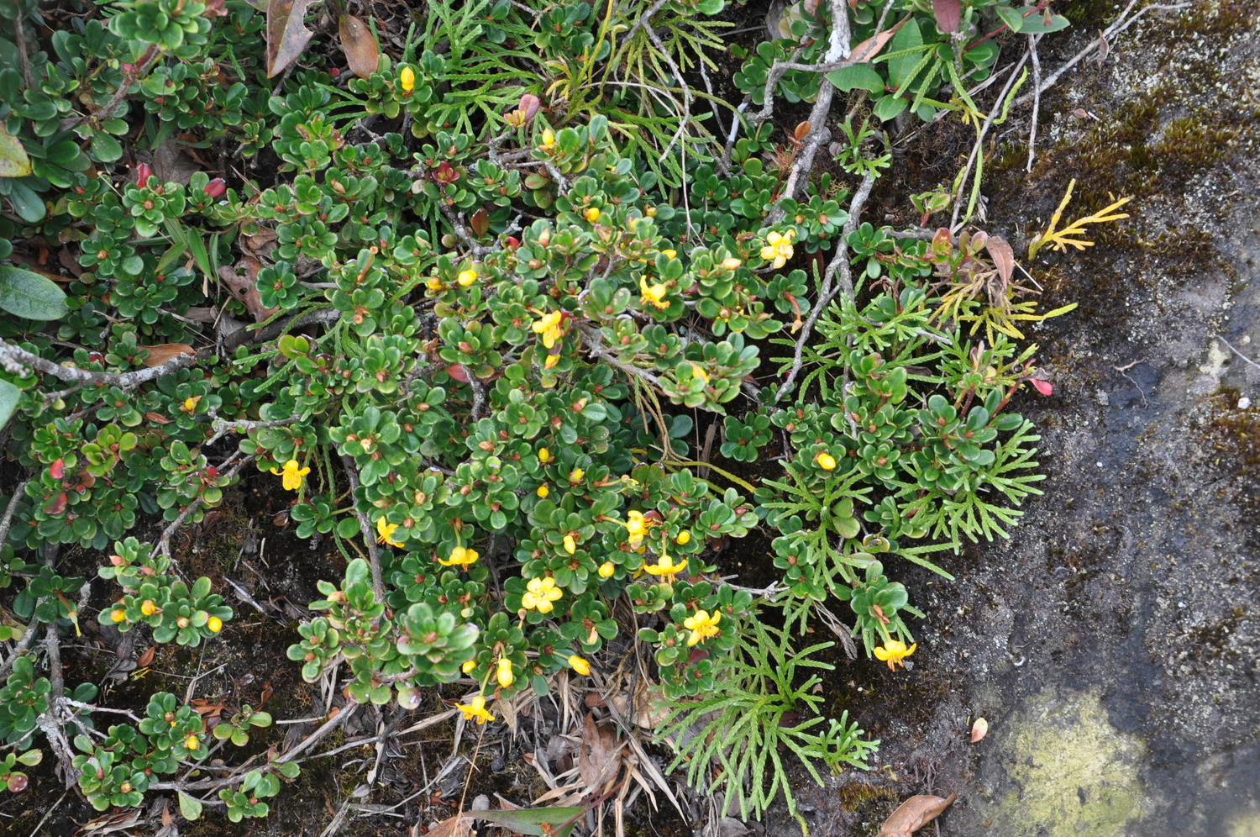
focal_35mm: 60
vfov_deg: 22.6
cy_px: 418
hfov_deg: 33.4
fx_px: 2097
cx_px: 630
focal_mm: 40
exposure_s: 1/80
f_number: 9
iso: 200
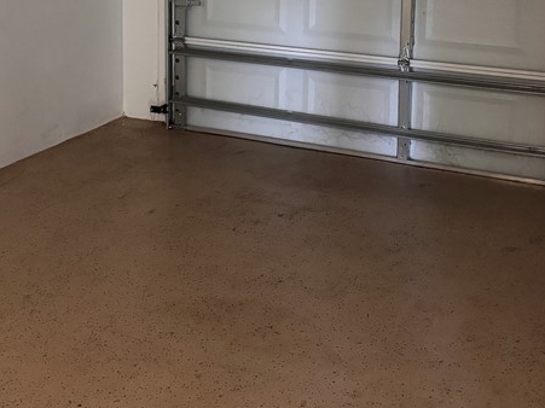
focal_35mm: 59
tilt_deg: -8.1
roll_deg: -1.3
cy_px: 5
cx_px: 215
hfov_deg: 32.6
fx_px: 929
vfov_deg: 23.8
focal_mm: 5.96
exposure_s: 1/30
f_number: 1.6
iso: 500
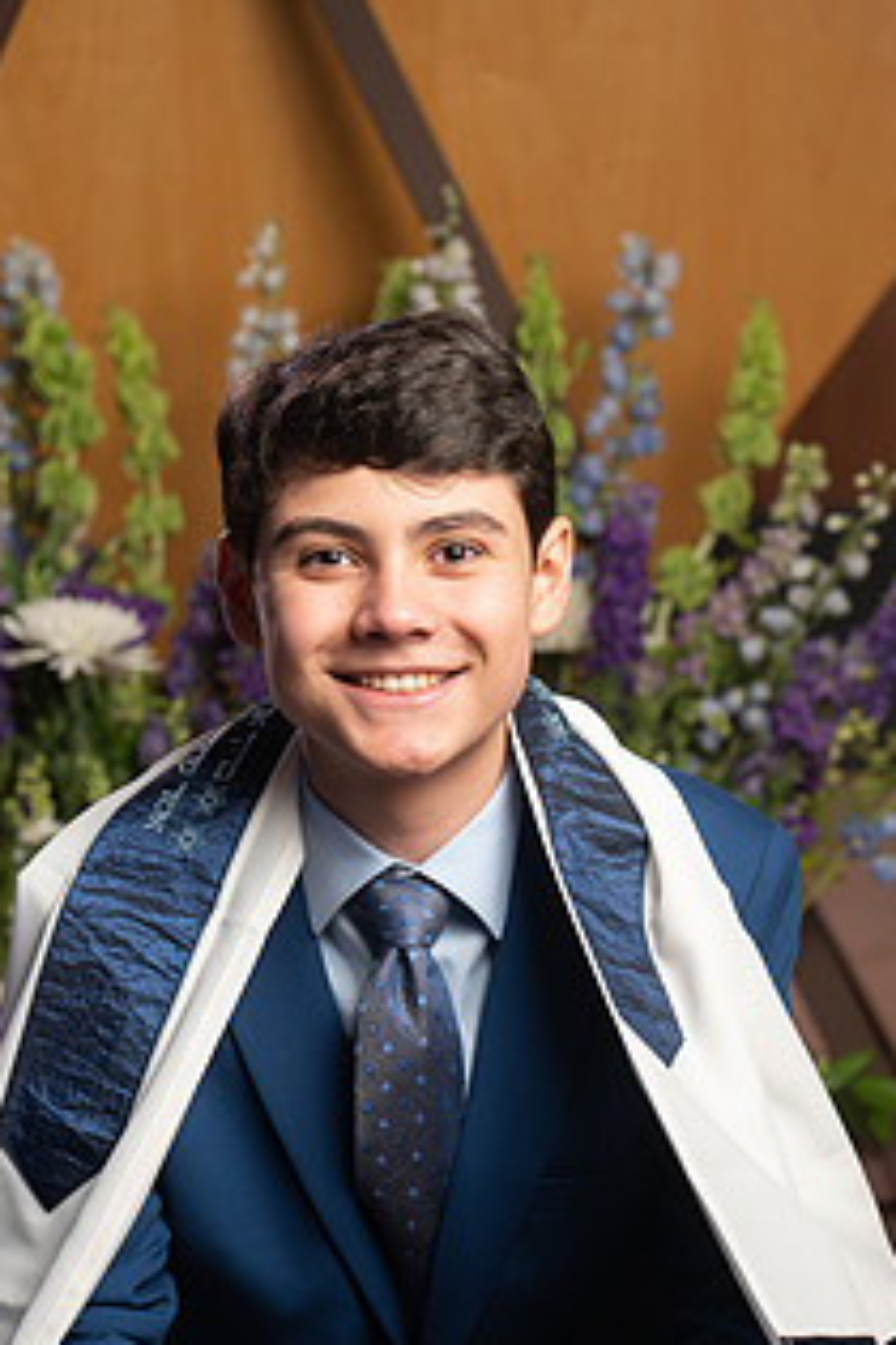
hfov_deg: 9.1
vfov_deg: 13.7
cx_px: 427
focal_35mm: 150
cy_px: 952
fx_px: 5600
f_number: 4
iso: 500
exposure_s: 1/250
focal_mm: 105
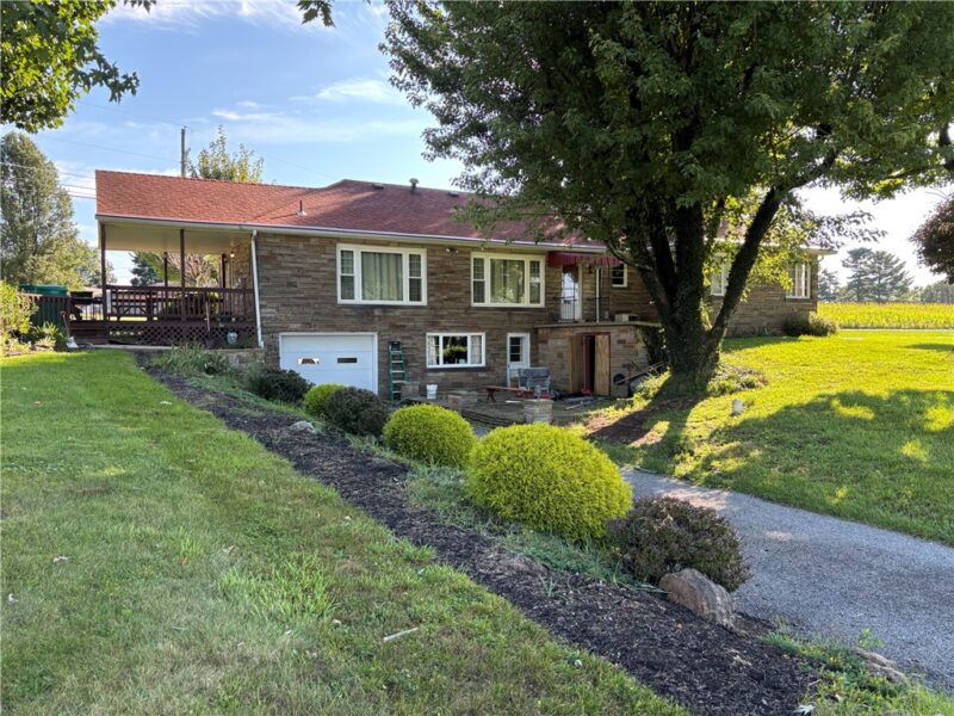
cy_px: 358
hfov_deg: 67.3
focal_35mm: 26
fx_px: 717
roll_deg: +0.5
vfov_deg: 53.1
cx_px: 477
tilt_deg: -0.8
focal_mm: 5.96
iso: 50
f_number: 1.6
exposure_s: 1/314
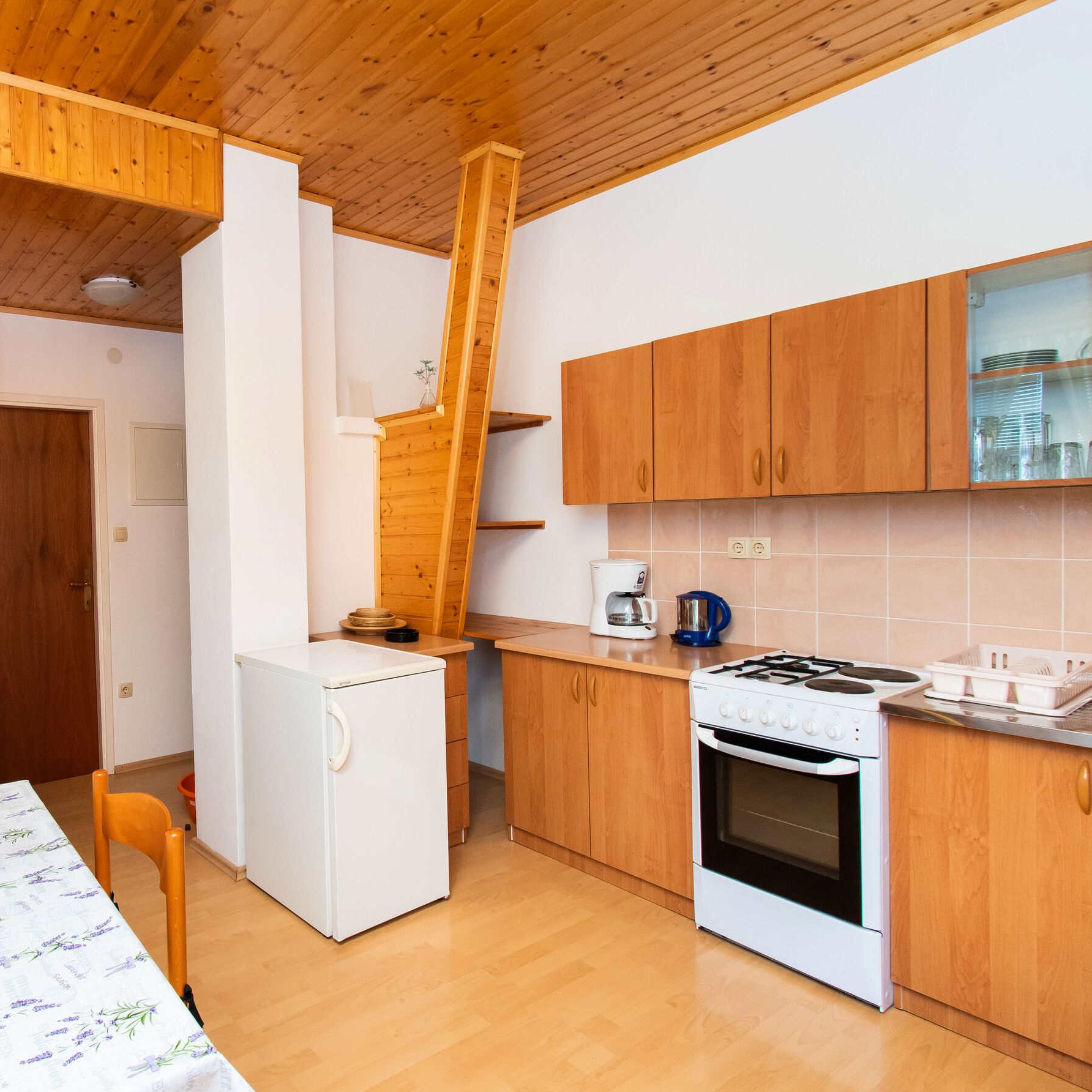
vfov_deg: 74.8
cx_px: 273
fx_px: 714
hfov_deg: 69.9
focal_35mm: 20
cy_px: 545
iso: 320
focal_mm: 10
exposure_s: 1/125
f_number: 8
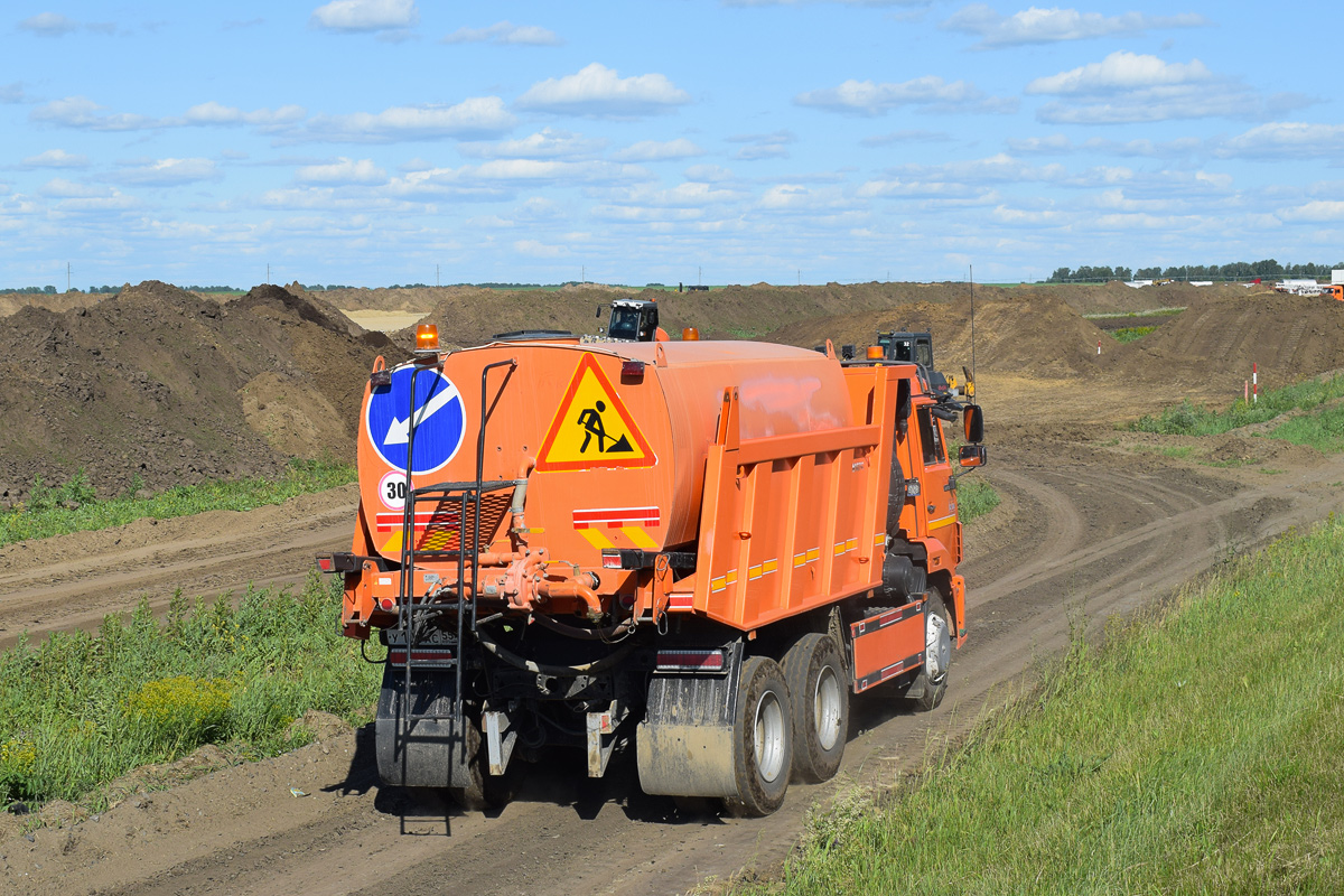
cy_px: 448
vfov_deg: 25.8
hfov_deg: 37.9
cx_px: 672
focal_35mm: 52
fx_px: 1960
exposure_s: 1/400
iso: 200
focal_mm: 35
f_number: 10
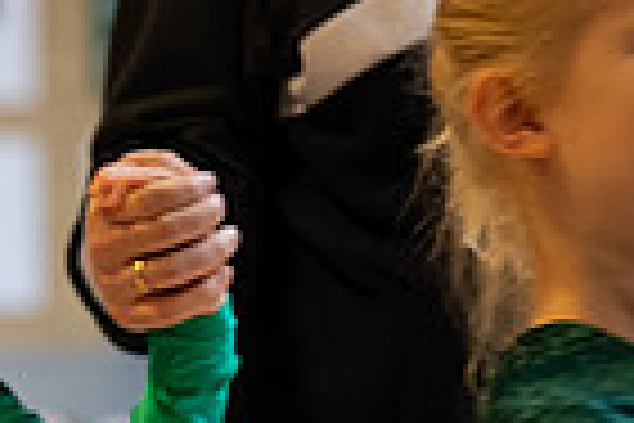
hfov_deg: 6.7
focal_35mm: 300
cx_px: -463
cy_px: 592
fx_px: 5283
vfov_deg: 4.6
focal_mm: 73
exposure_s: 1/125
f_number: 2.8
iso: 1800
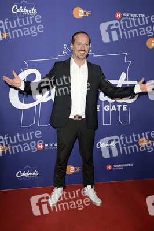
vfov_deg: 48.5
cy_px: 116
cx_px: 77
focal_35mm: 40
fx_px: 257
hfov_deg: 33.3
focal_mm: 40
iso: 500
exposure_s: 1/250
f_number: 4
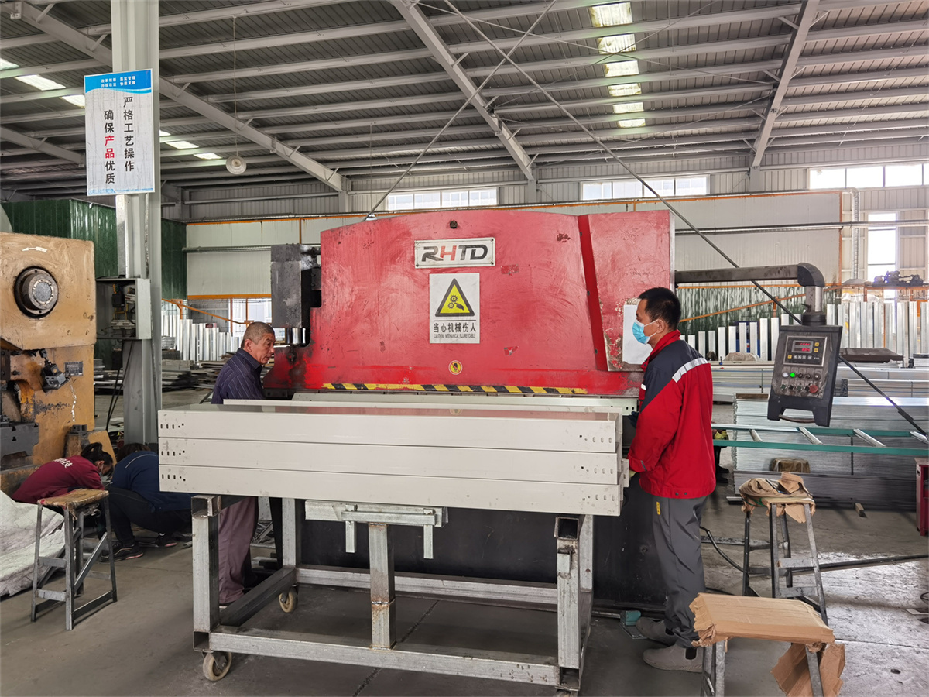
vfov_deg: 51.4
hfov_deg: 65.3
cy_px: 348
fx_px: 725
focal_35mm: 27
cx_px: 464
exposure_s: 1/117
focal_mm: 6.71
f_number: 1.9
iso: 50
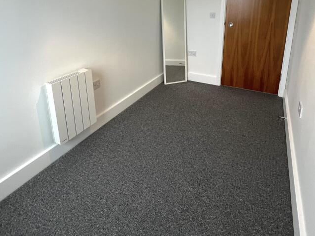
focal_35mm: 21
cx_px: 166
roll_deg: +0.6
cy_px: 53
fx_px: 191
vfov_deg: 59.3
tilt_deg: -14.4
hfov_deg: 78.9
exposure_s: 1/50
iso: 250
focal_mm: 1.57
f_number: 1.8
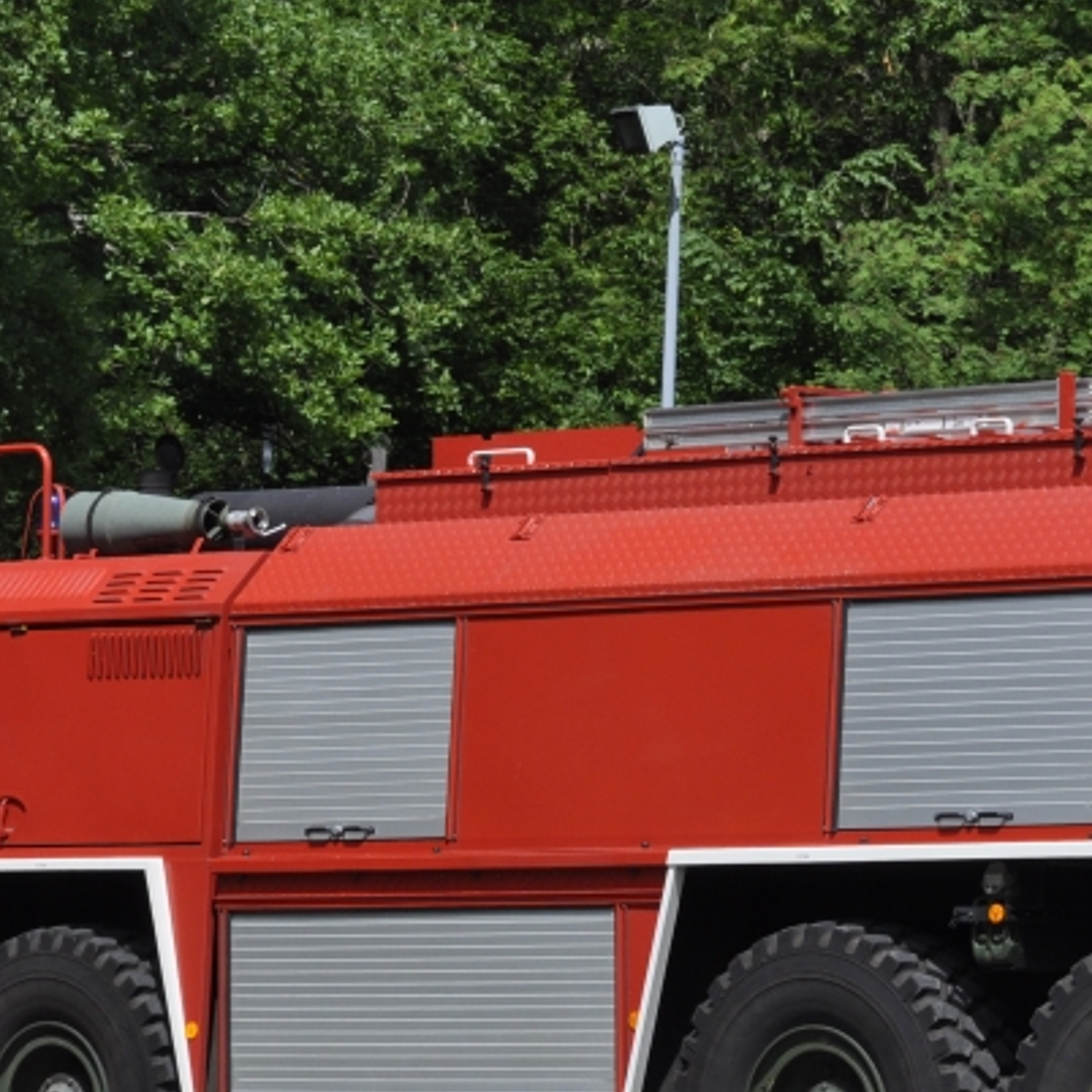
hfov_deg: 8.7
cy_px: 657
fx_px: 7138
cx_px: 989
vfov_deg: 8.7
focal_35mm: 200
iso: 500
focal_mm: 70
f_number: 9
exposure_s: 1/1250
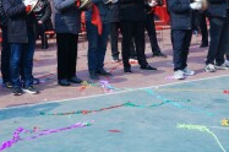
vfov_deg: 17.1
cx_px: 38
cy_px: -41
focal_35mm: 75
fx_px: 476
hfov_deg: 26.4
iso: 100
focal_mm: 28
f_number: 9
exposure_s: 1/160
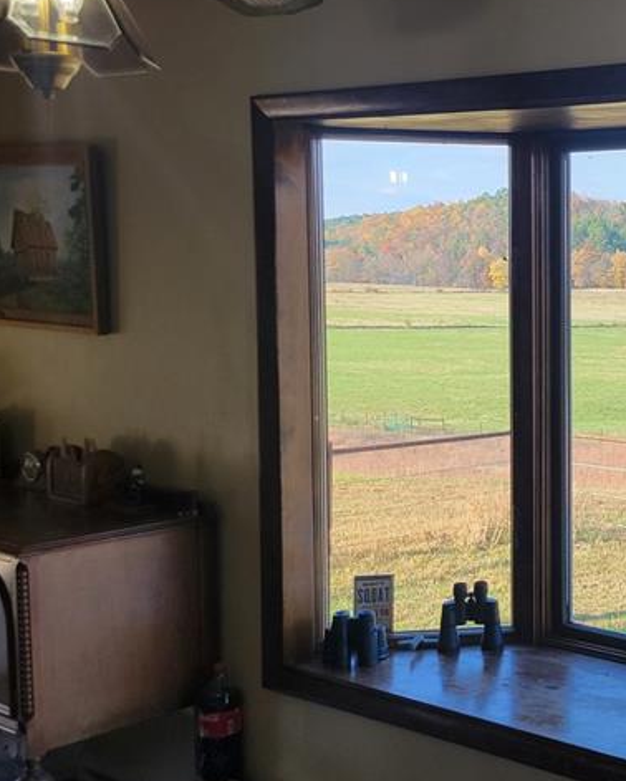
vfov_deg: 34.1
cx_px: 813
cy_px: 372
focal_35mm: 55
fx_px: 1273
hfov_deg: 24.2
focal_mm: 5.4
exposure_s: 1/249
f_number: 1.8
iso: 40
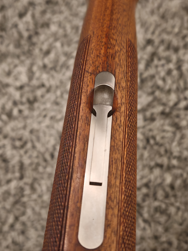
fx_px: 319
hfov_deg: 32.9
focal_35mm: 44
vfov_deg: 42.9
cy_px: 126
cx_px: 94
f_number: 1.4
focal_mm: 6.83
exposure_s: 1/50
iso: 1250
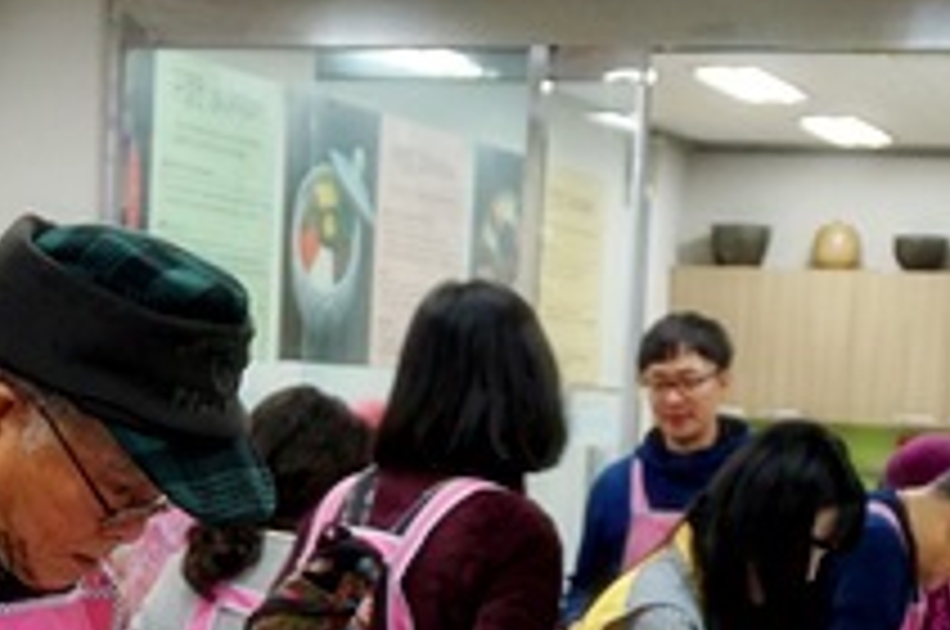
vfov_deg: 10.3
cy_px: 754
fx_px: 3449
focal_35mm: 131
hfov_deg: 15.6
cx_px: 167
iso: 400
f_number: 4
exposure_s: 1/60
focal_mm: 23
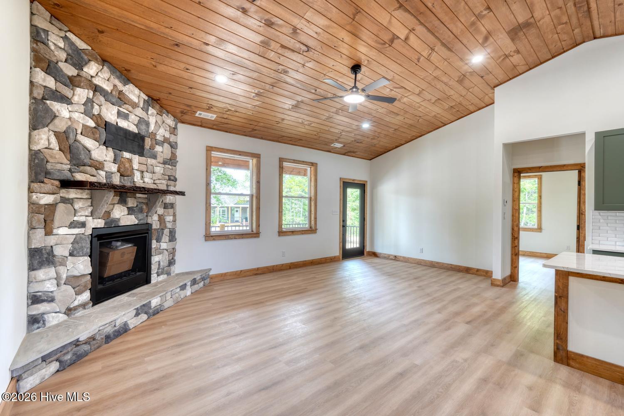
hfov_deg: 100.4
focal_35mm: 15
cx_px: 312
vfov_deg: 77.3
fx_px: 260
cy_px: 208
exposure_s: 1/1.25
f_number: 9
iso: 100
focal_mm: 10
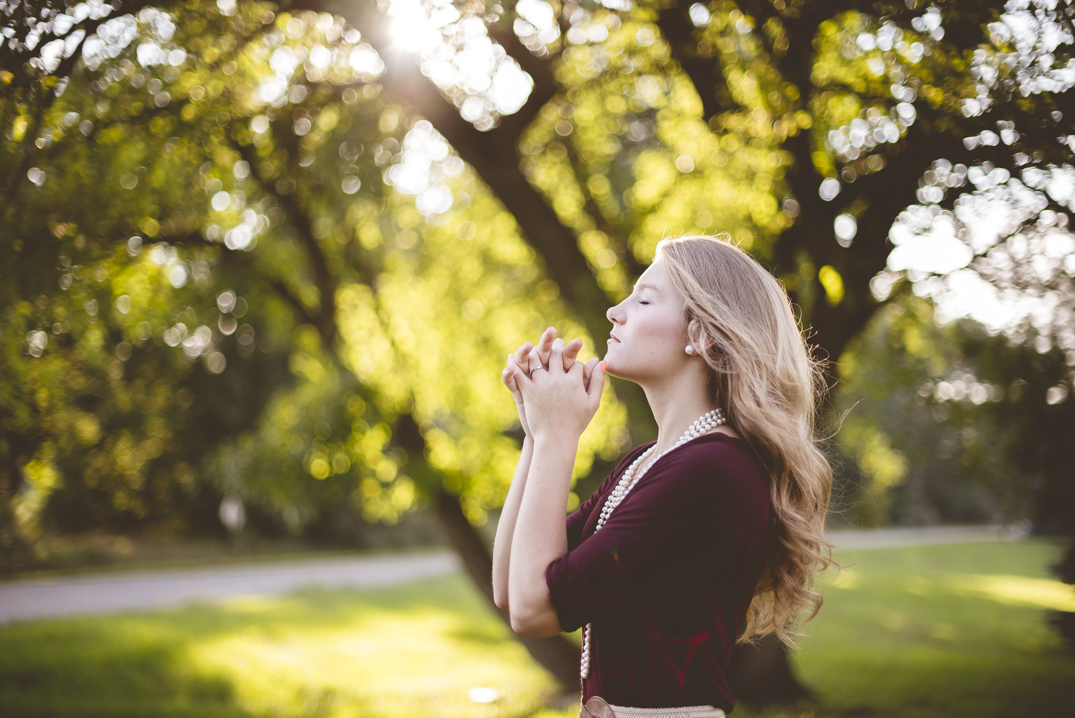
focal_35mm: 50
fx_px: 1494
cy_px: 359
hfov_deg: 39.6
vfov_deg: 27.0
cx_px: 538
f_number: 1.4
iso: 50
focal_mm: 50
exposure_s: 1/640
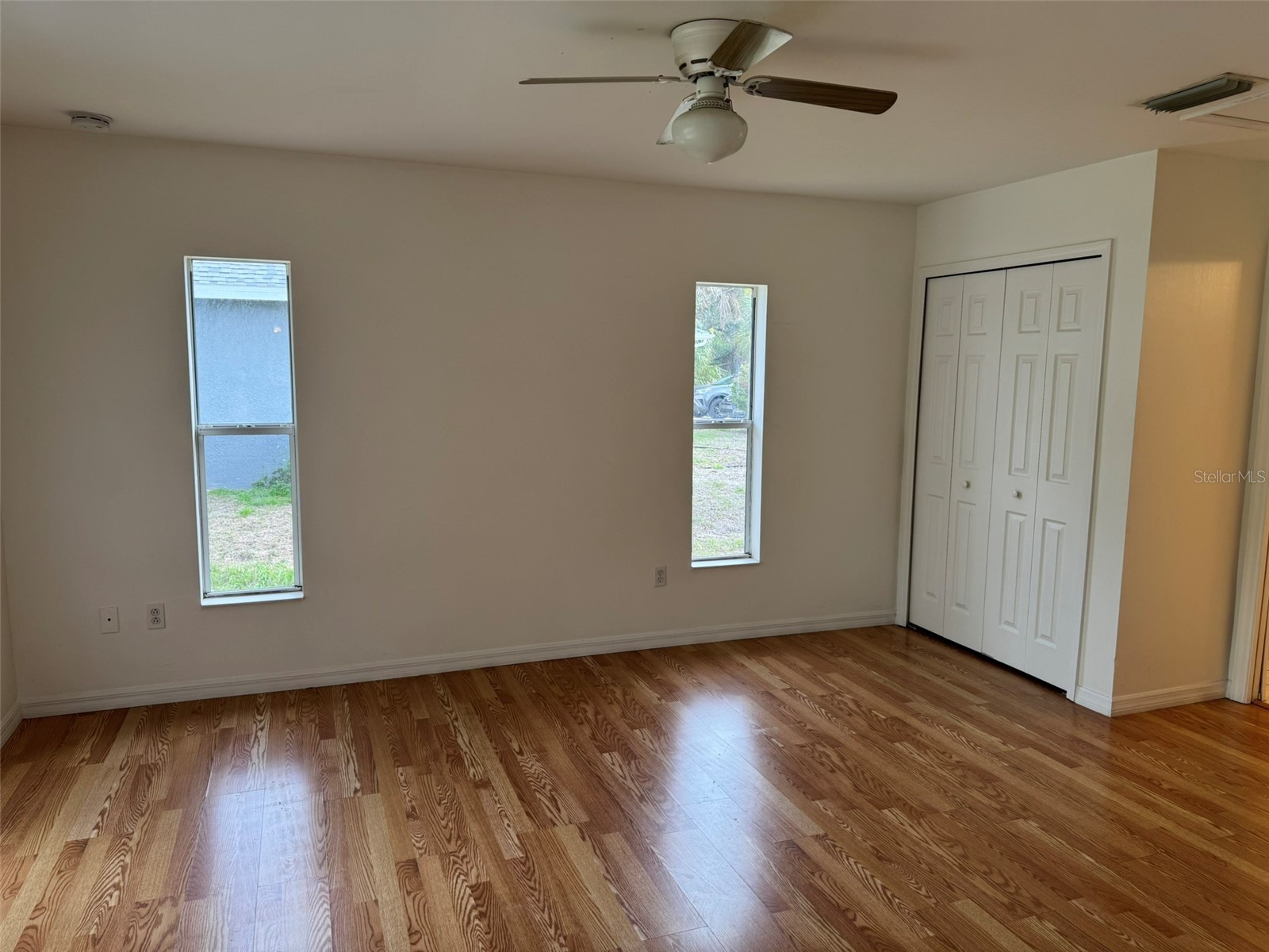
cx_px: 634
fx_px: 880
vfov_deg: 56.8
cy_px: 476
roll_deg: -0.8
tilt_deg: -7.5
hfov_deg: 71.6
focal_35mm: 24
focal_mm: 6.76
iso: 64
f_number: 1.78
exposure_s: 1/120
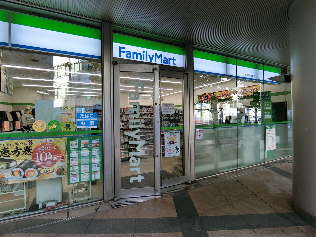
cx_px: 158
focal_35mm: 19
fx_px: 173
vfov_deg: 68.7
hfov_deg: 84.7
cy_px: 118
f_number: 2.7
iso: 125
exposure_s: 1/125
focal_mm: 4.06
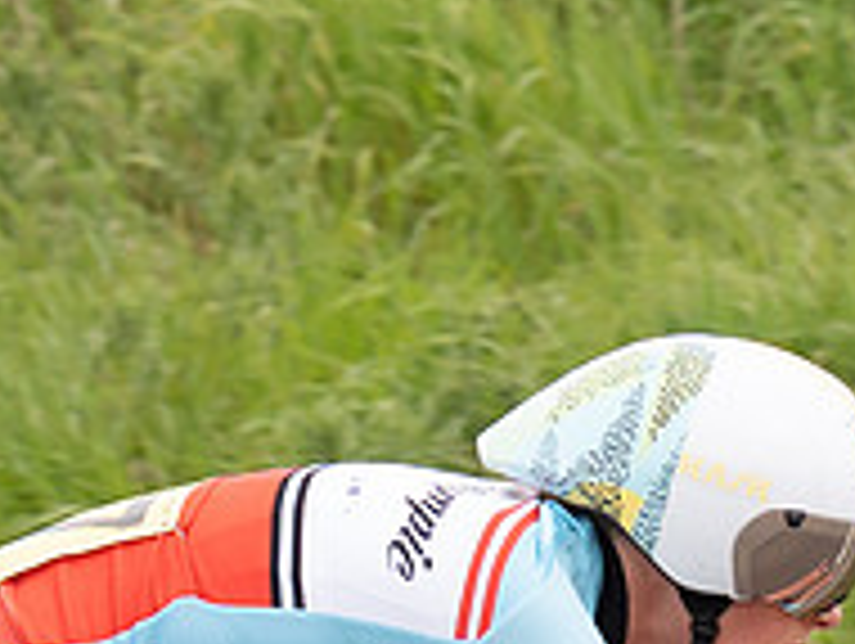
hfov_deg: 1.4
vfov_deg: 1.0
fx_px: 36107
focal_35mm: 1460
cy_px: 388
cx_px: 688
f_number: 4
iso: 250
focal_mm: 154
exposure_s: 1/1000
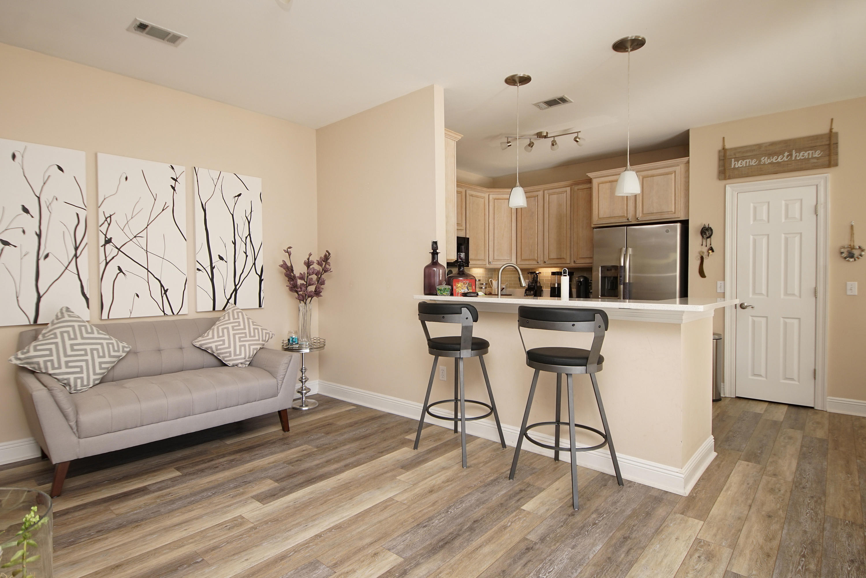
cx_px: 433
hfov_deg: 90.0
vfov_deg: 67.4
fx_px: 433
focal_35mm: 18
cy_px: 289
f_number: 4.5
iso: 250
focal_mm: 12
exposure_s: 1/60
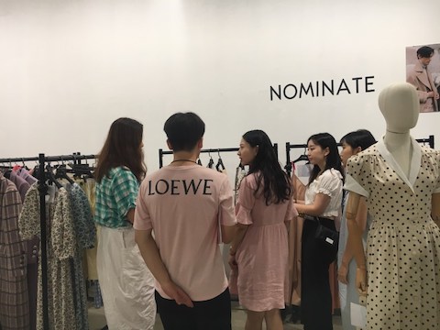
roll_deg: +1.9
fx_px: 369
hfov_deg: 61.7
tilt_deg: -2.3
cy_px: 165
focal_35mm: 29
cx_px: 220
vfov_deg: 48.2
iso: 64
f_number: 2.2
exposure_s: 1/33
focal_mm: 4.15
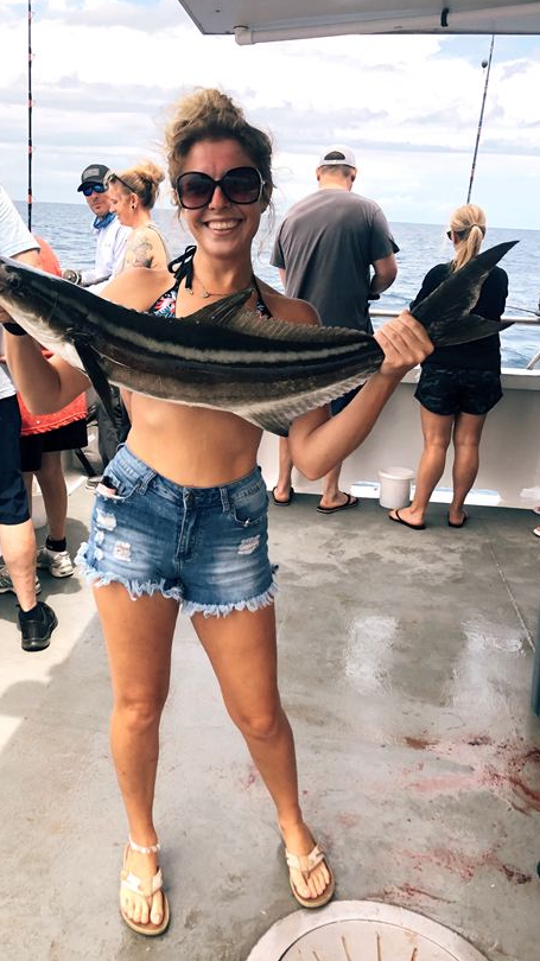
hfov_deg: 37.6
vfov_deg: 62.6
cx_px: 218
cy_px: 482
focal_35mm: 31
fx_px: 790
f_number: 1.8
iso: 20
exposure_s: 1/960
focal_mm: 3.99
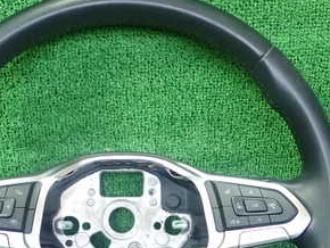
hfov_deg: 31.0
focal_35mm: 62
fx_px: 592
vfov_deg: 23.1
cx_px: 118
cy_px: 217
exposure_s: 1/125
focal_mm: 5.5
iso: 500
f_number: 2.3
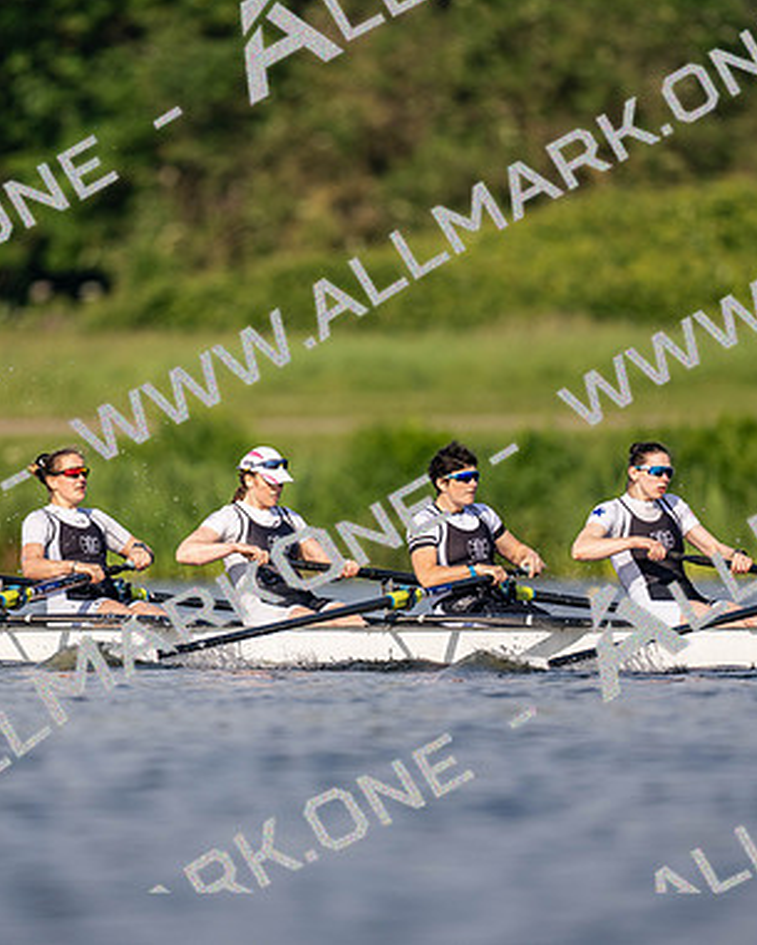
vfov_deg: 2.3
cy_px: 468
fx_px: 23991
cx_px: 377
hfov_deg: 1.8
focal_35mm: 857
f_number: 4
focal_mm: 600
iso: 220
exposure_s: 1/2500
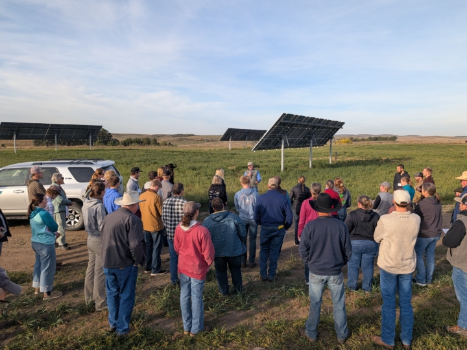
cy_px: 175
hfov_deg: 71.6
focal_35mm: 24
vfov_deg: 56.8
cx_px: 234
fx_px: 324
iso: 29
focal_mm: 4.53
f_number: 1.7
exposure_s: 1/732
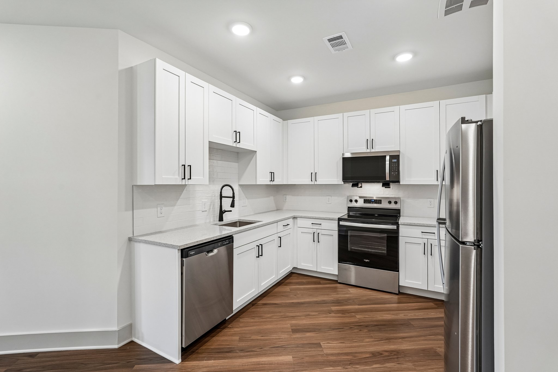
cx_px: 279
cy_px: 186
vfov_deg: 73.7
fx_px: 248
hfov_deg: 96.7
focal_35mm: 16
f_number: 8
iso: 800
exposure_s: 1/20
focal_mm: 16
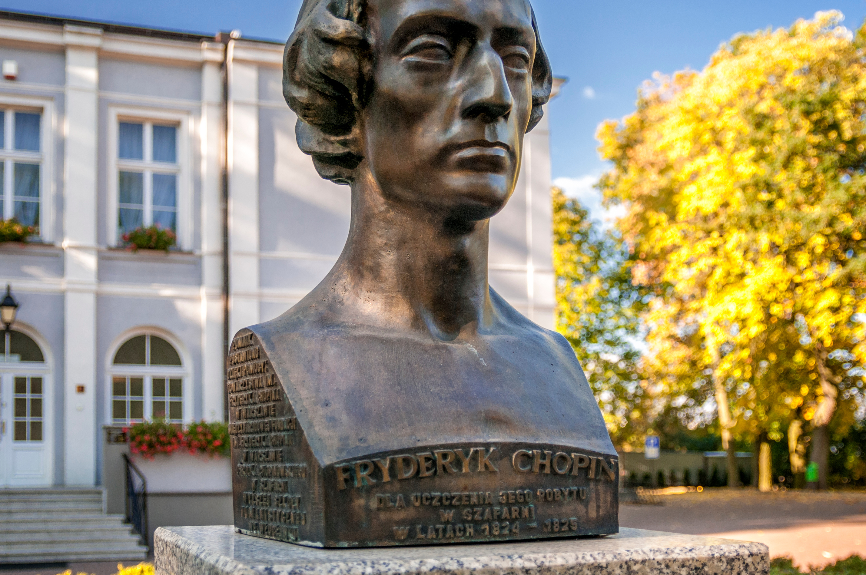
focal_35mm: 45
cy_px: 209
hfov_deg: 43.6
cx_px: 474
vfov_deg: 29.7
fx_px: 1081
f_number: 2.8
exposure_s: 1/200
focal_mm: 20
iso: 200
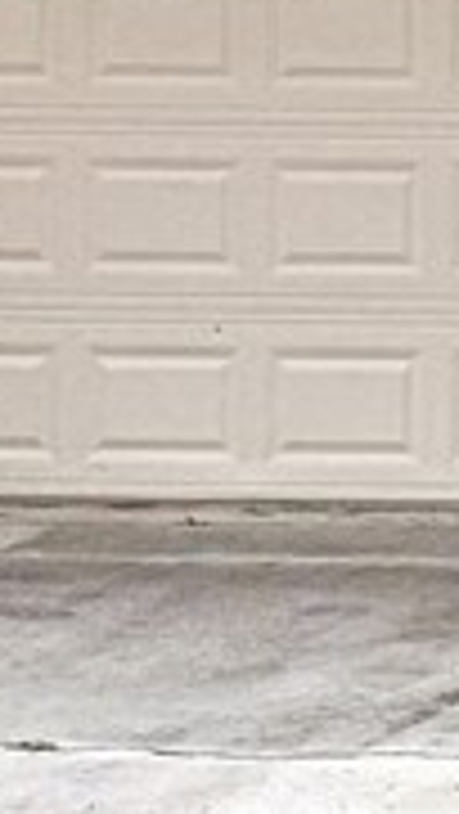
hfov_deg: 7.3
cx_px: 1336
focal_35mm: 148
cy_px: -103
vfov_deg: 14.2
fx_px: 3198
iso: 80
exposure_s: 1/10000
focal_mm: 6.76
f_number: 1.8
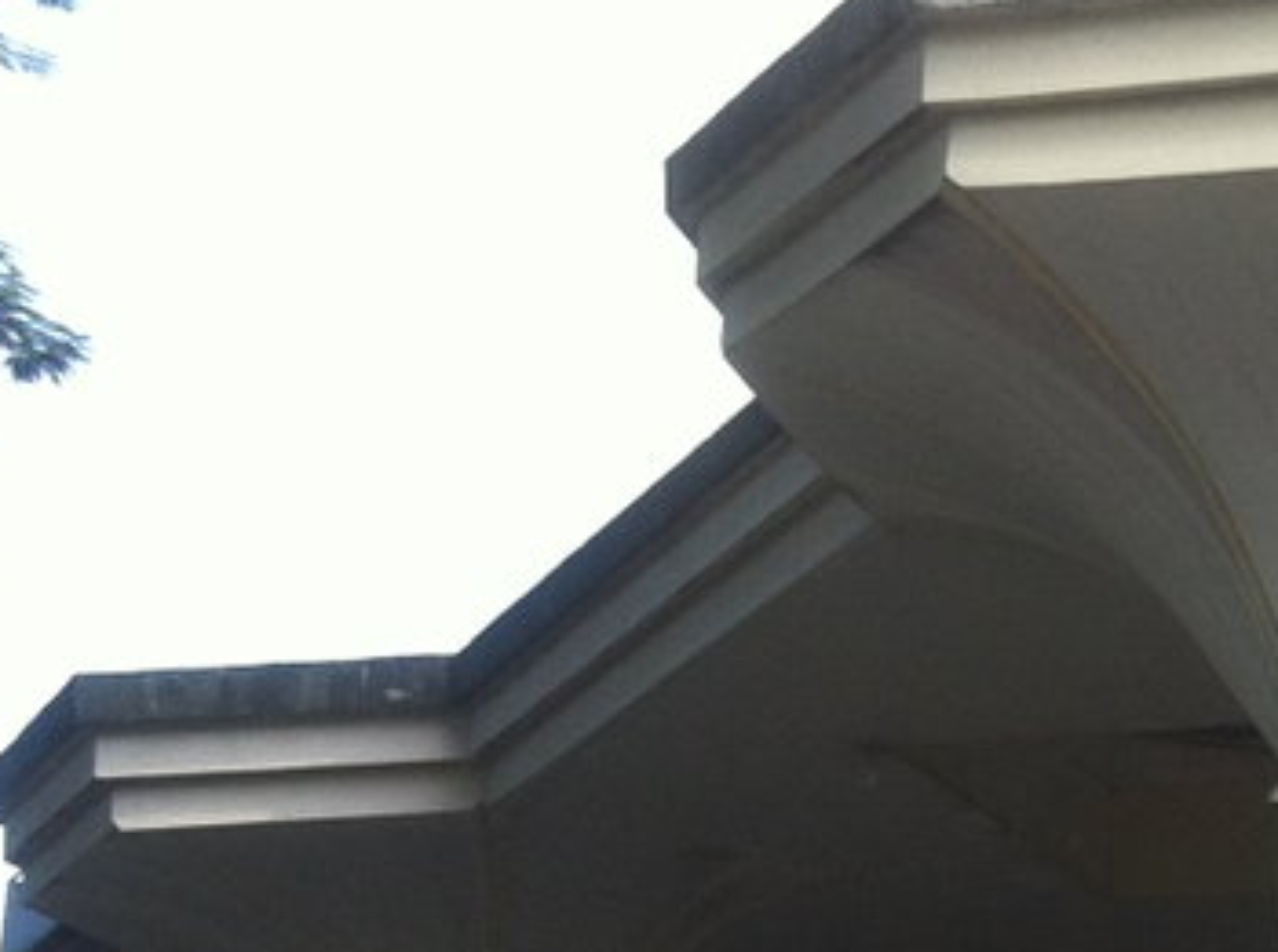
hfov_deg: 15.8
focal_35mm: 120
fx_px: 4421
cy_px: 1153
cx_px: 1552
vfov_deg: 12.0
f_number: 2.8
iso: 80
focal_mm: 3.85
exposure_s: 1/308
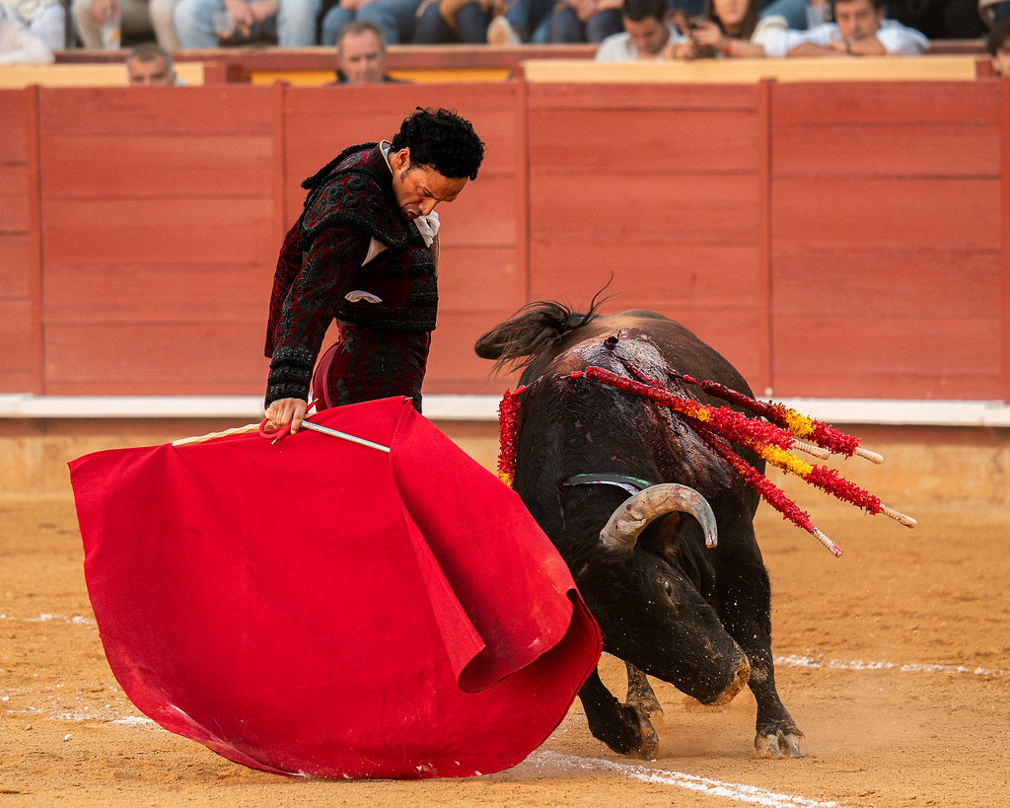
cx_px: 487
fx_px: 9146
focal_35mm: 306
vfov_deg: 5.1
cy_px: 404
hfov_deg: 6.3
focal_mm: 271.7
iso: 2500
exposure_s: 1/1000
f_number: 5.6
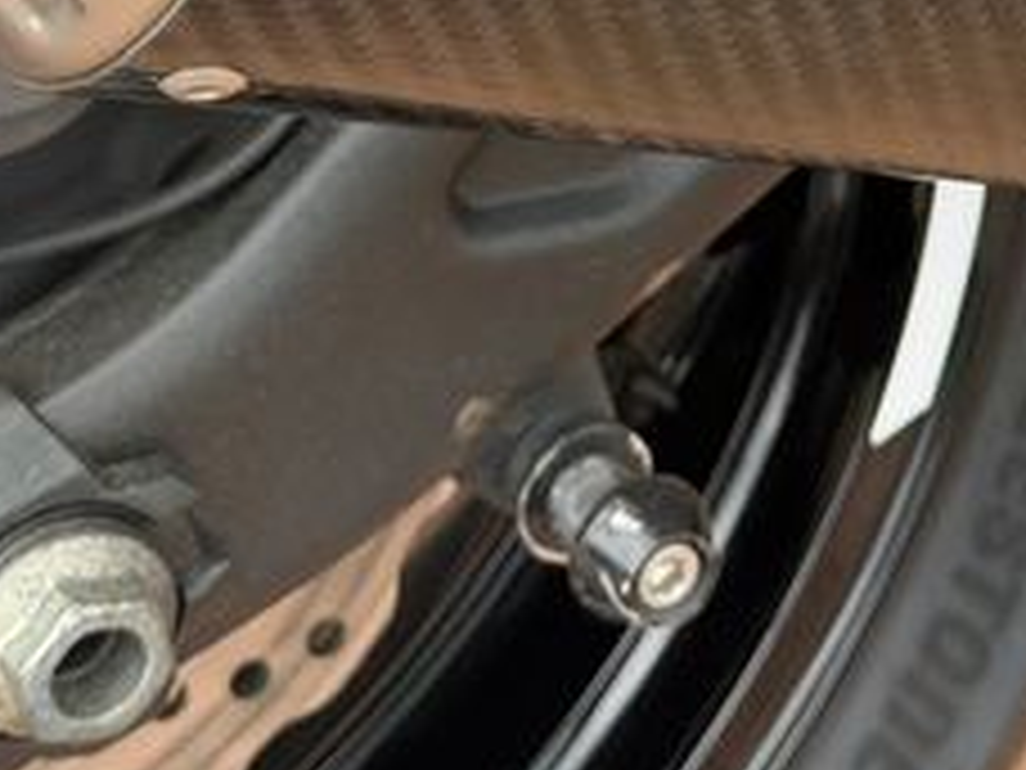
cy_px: -149
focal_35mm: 135
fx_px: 4001
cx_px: 770
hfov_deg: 14.6
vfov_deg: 10.8
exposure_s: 1/906
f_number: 1.78
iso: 100
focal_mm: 6.76
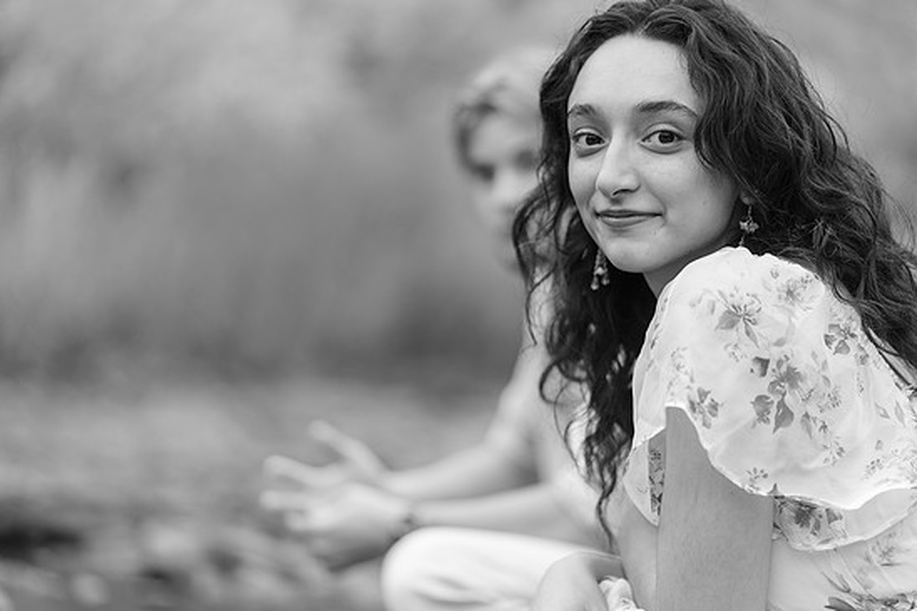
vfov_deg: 15.2
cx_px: 479
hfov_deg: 22.6
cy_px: 309
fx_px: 2292
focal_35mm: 90
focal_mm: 85
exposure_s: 1/250
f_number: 1.8
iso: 250
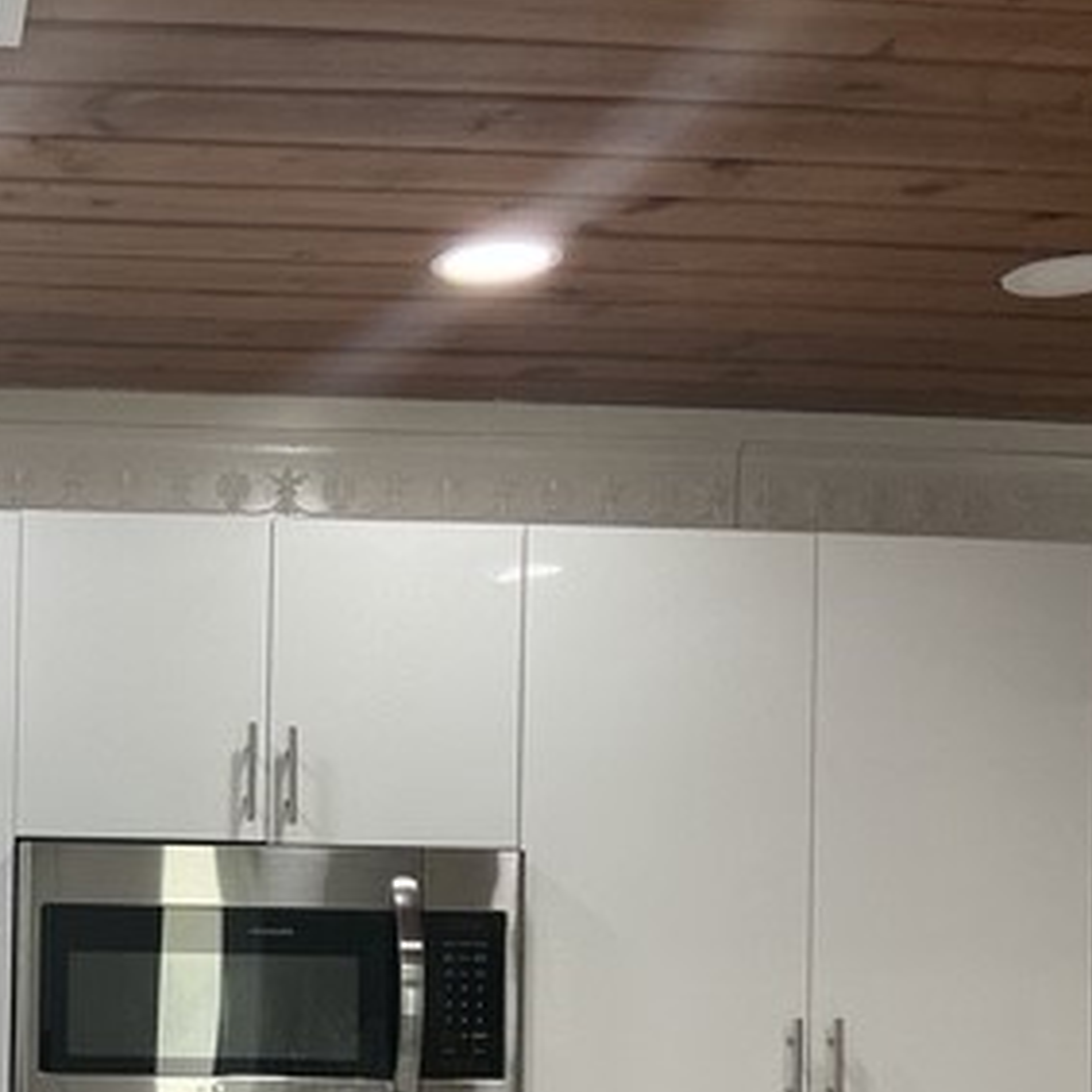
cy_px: 907
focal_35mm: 58
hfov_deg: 27.6
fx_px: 2070
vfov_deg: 28.8
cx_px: -31
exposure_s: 1/60
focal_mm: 3
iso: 64
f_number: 1.8
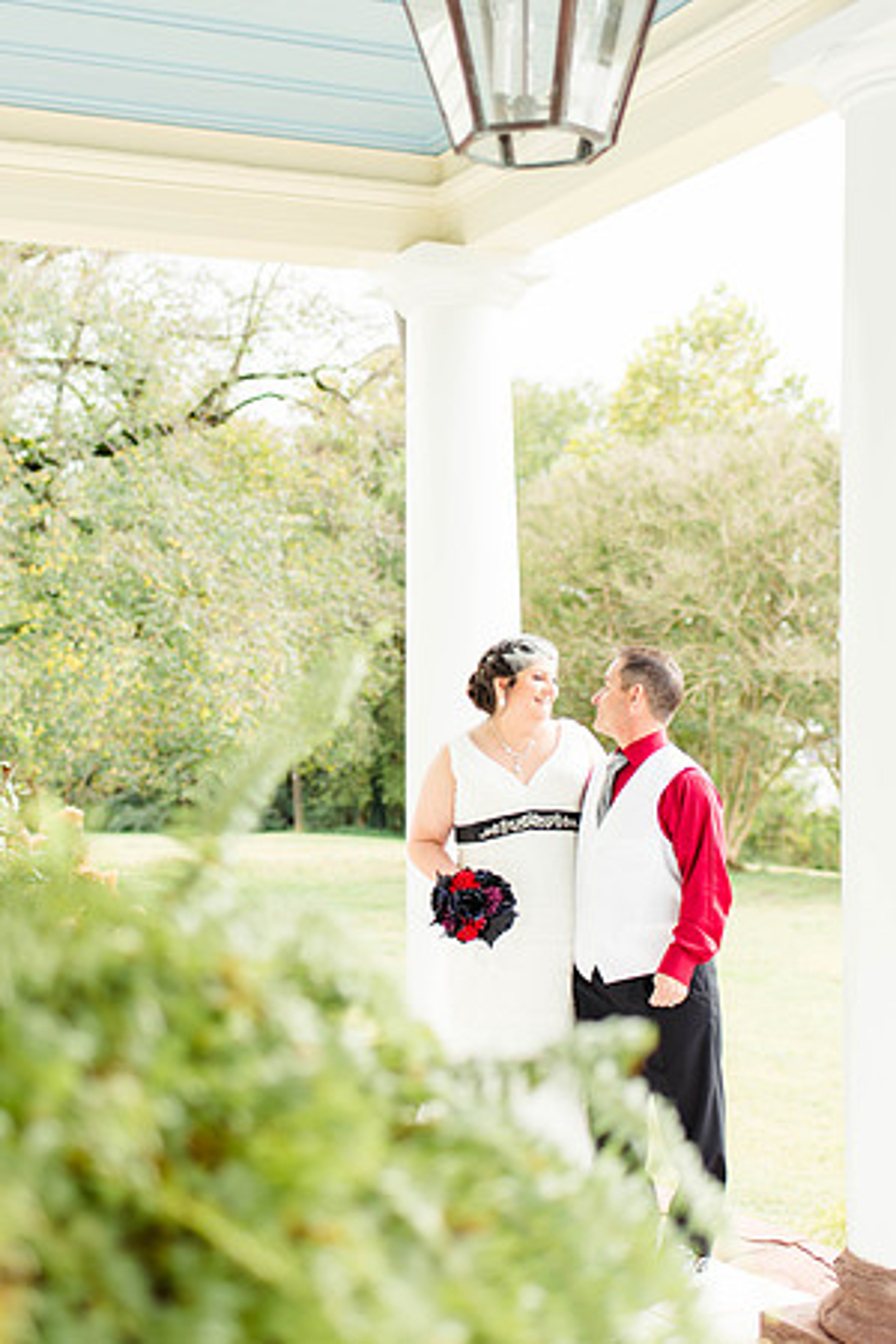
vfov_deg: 37.9
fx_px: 1960
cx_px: 448
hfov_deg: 25.8
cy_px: 672
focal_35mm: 52
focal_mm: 35
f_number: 2
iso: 125
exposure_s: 1/200
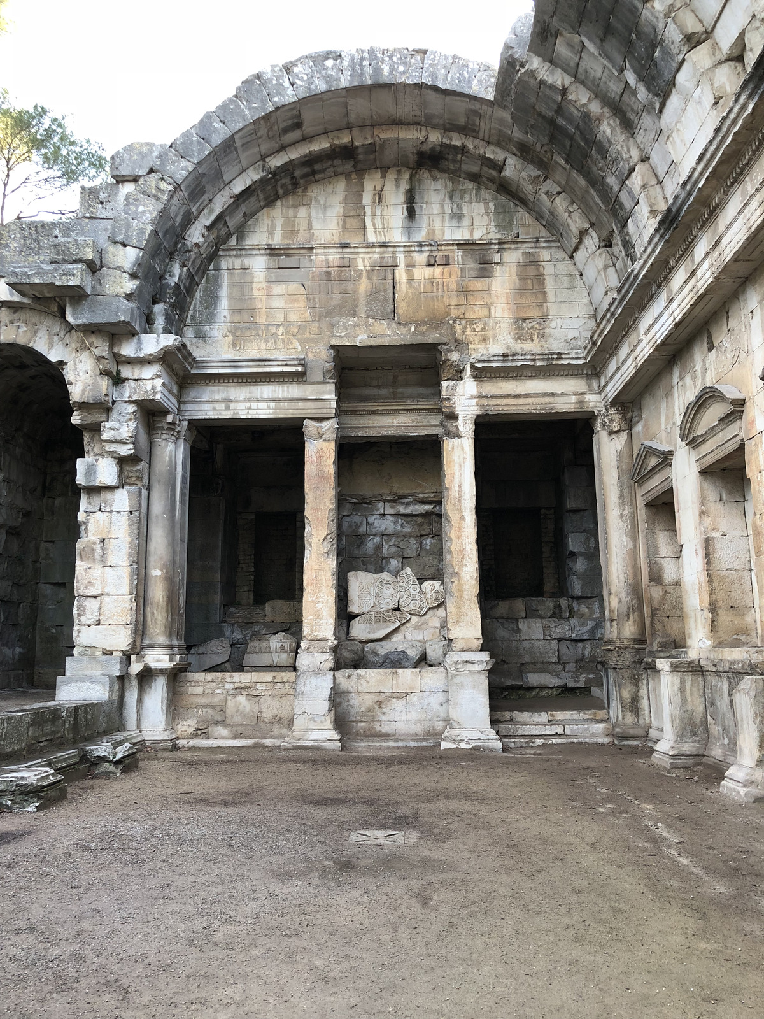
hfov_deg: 49.7
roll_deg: +1.1
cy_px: 510
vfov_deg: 63.4
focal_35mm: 28
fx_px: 824
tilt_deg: +10.6
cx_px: 382
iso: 25
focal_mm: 4
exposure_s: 1/33
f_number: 1.8
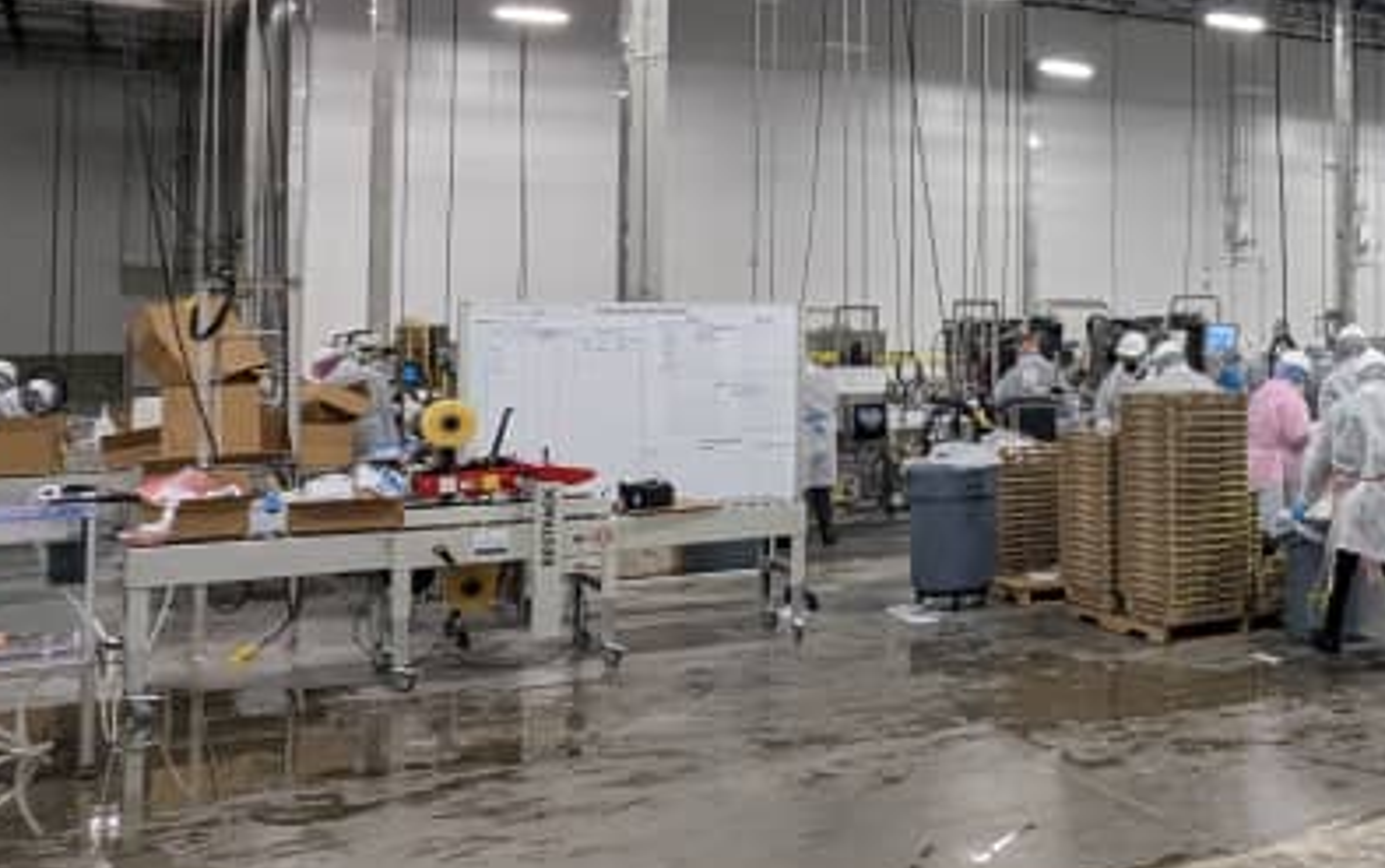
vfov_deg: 29.6
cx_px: 1431
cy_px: 264
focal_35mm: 43
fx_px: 1624
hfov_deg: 39.8
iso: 242
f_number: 2.2
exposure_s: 1/120
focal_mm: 2.35
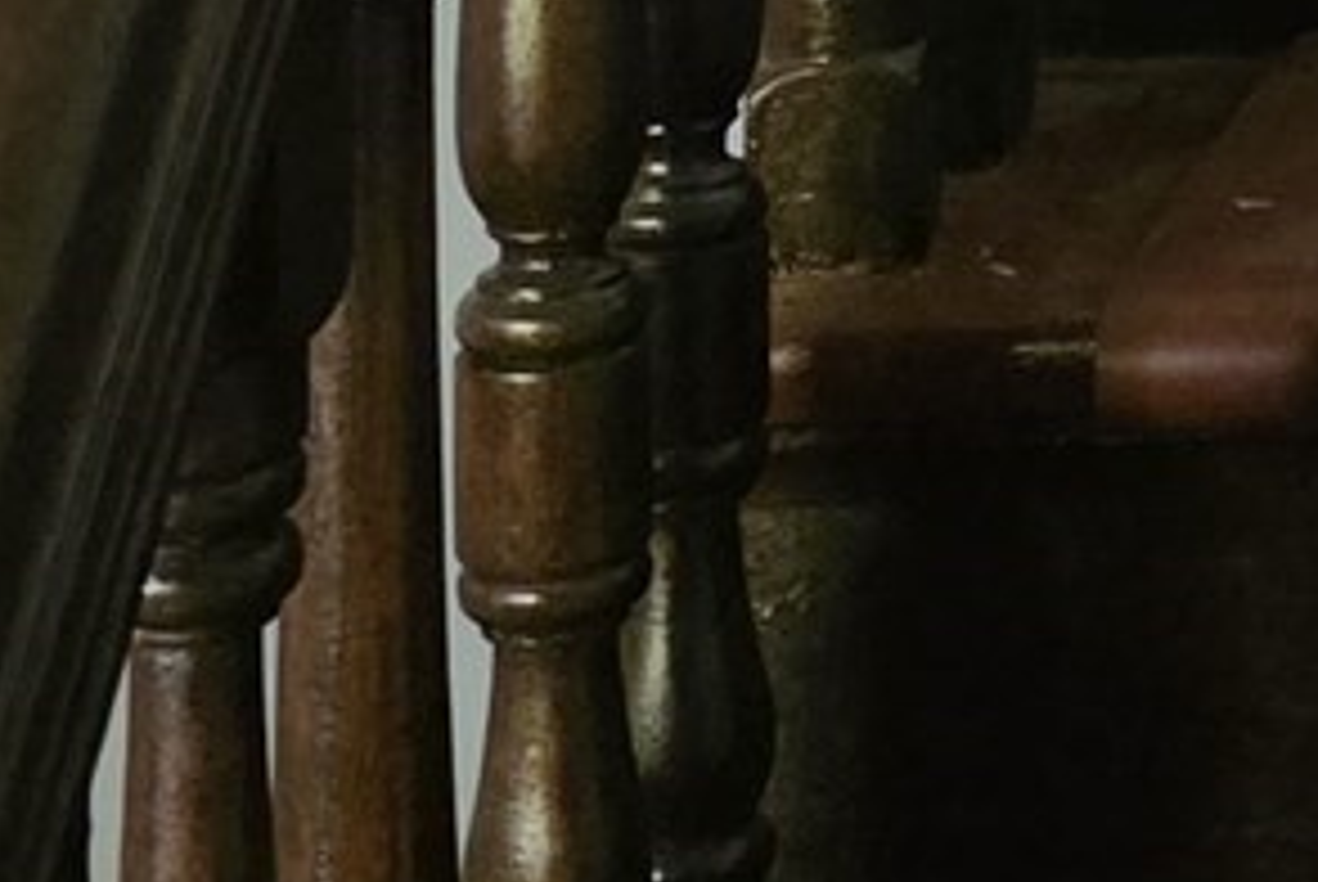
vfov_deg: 7.6
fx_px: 6120
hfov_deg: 10.7
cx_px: 3014
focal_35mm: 167
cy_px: -1382
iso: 1600
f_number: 1.7
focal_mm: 6.3
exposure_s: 1/120
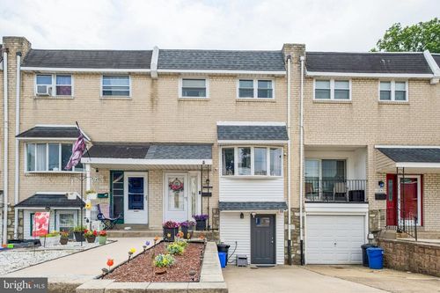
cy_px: 146
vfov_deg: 59.5
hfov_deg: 81.2
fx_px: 257
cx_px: 220
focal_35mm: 21
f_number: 8
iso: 250
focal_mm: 13.8
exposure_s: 1/450
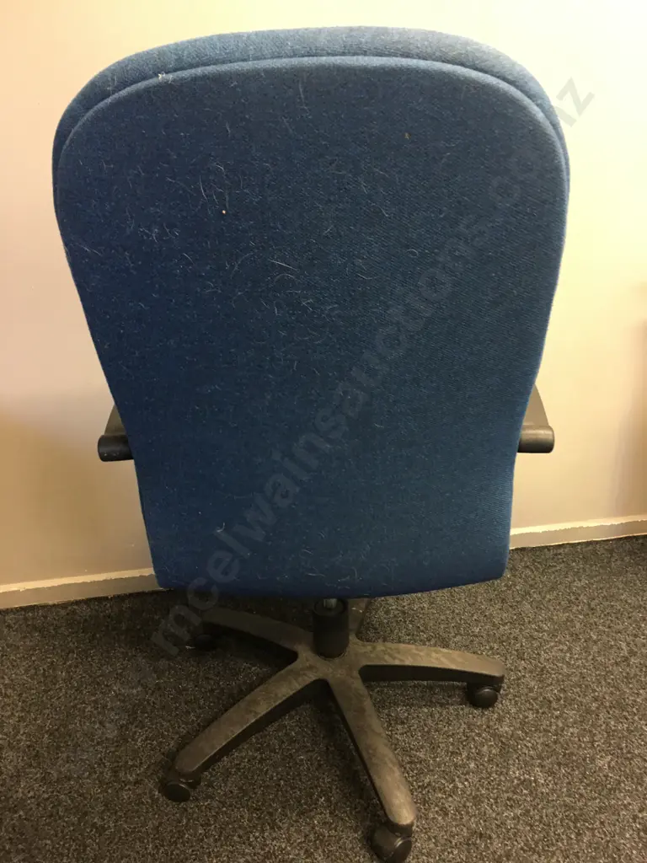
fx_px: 723
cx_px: 324
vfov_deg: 61.7
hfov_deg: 48.2
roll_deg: +1.5
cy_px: 432
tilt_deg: -22.9
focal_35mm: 29
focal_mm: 4.15
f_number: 2.2
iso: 100
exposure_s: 1/10
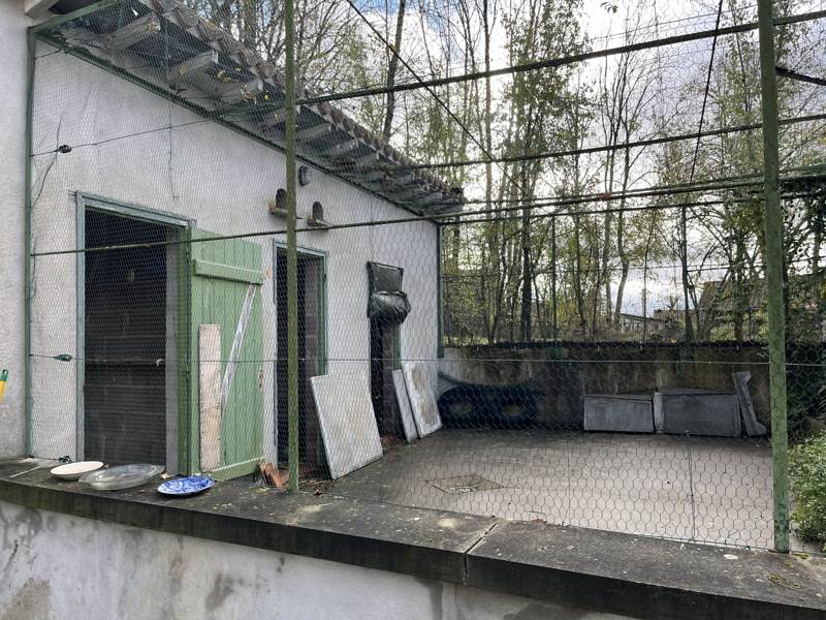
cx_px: 413
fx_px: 620
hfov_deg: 67.3
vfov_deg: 53.1
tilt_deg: +2.1
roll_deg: +0.8
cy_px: 310
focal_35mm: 26
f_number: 1.6
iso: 50
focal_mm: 5.1
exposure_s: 1/502
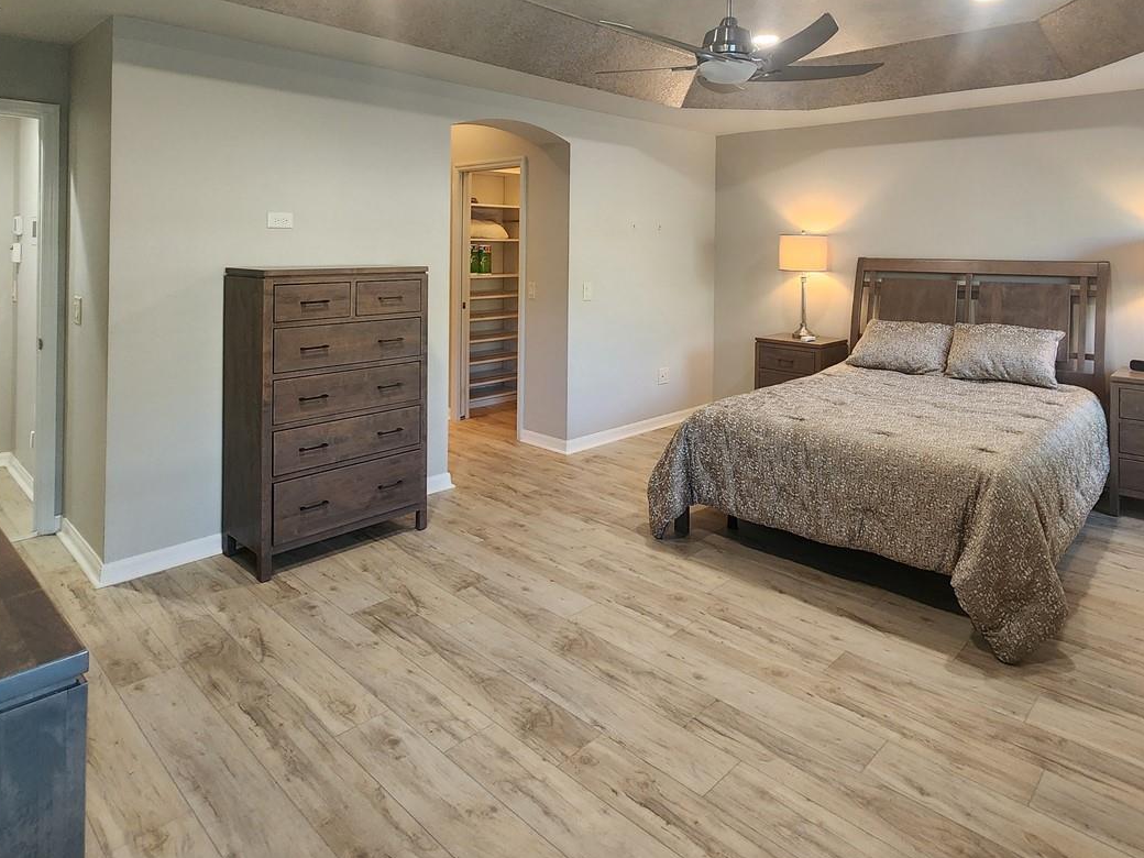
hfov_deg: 81.5
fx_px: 661
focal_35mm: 20
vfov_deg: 63.2
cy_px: 245
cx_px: 635
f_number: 2.2
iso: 200
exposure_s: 1/60
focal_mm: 2.2
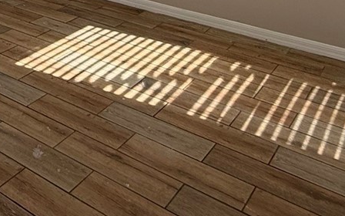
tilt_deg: +1.5
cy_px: -173
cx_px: -7
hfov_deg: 34.4
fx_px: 498
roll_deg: -0.6
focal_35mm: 53
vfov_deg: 18.8
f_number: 2.2
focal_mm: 2.22
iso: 64
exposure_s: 1/111
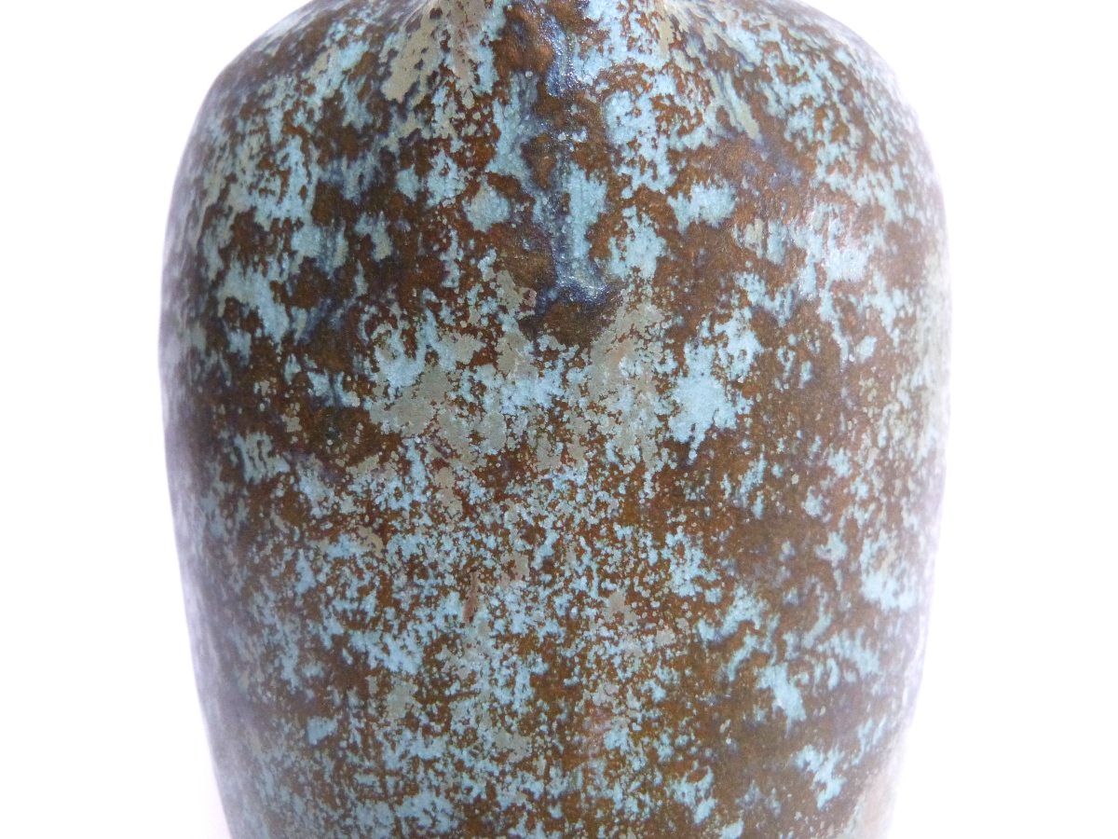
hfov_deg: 60.0
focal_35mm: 30
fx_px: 969
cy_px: 420
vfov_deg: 46.8
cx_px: 559
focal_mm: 5.2
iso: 400
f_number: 2.9
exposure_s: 1/50
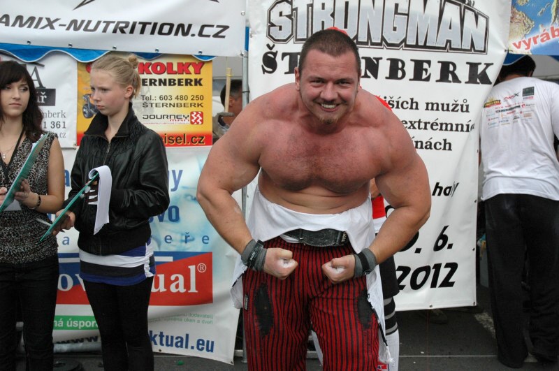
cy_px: 186
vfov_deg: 32.9
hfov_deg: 48.0
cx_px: 280
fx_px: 628
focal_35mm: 40
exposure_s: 1/1600
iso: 500
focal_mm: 27
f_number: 3.8
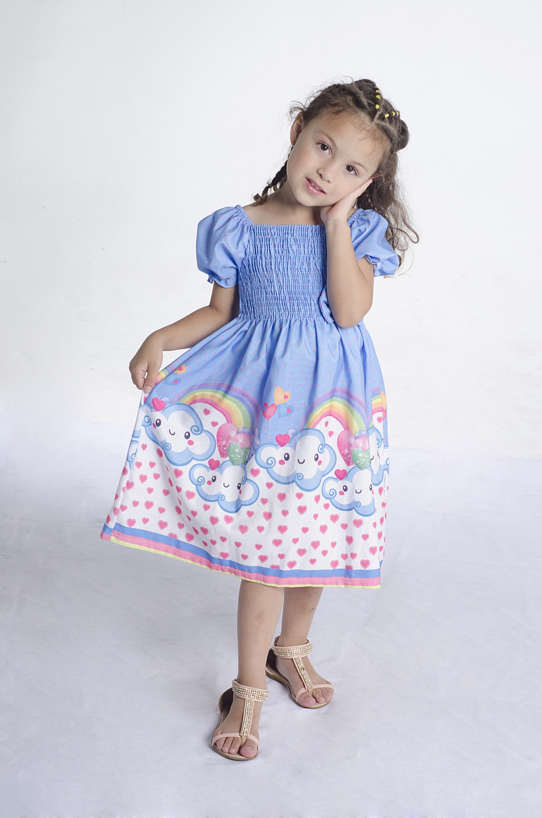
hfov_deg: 18.1
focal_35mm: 75
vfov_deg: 27.0
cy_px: 409
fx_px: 1701
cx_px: 271
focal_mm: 50
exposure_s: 1/125
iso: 200
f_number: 8
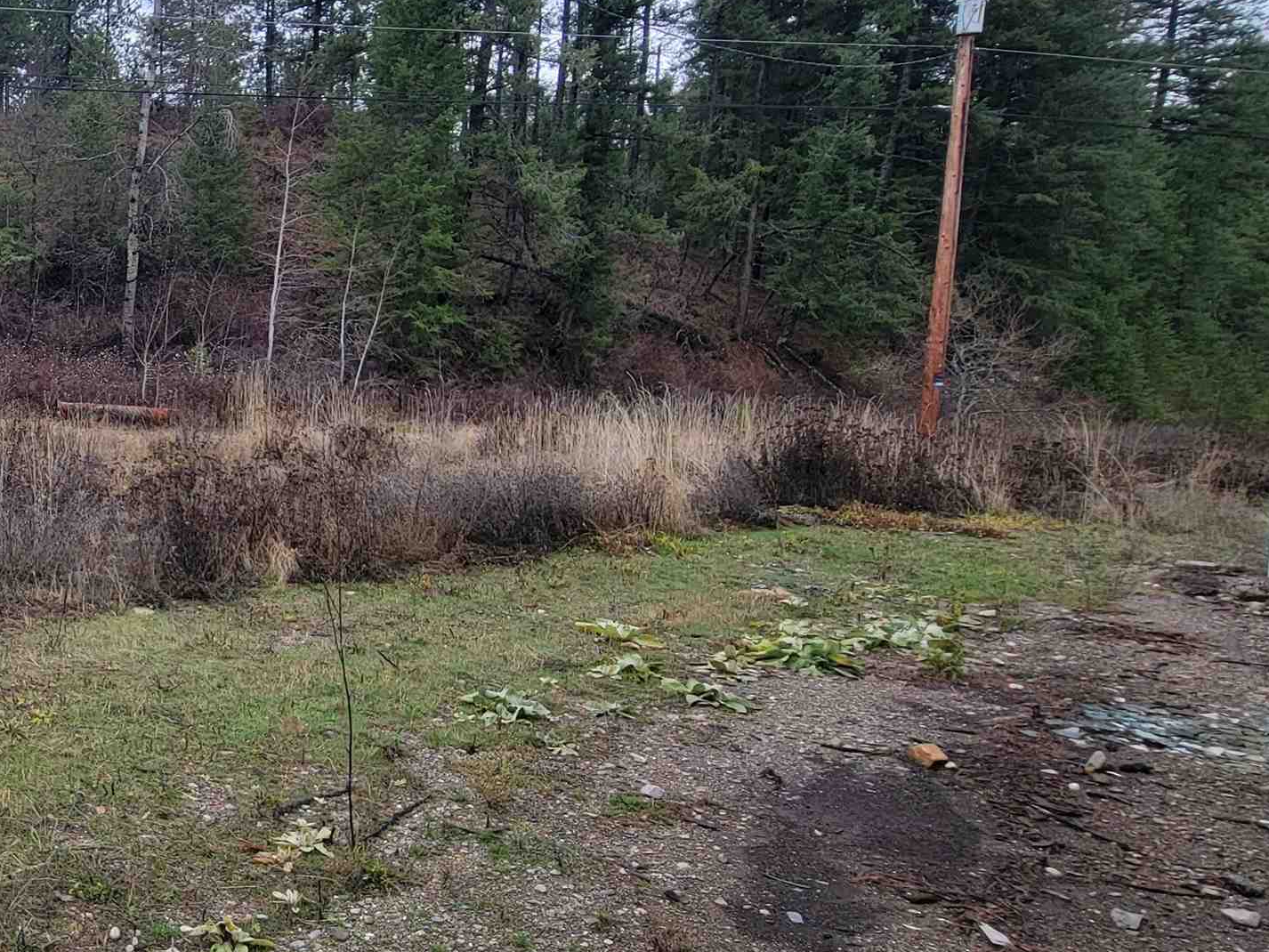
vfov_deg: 49.7
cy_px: 432
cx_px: 25
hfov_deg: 51.9
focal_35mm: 28
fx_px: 1027
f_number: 2.2
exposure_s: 1/120
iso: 50
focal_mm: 2.2
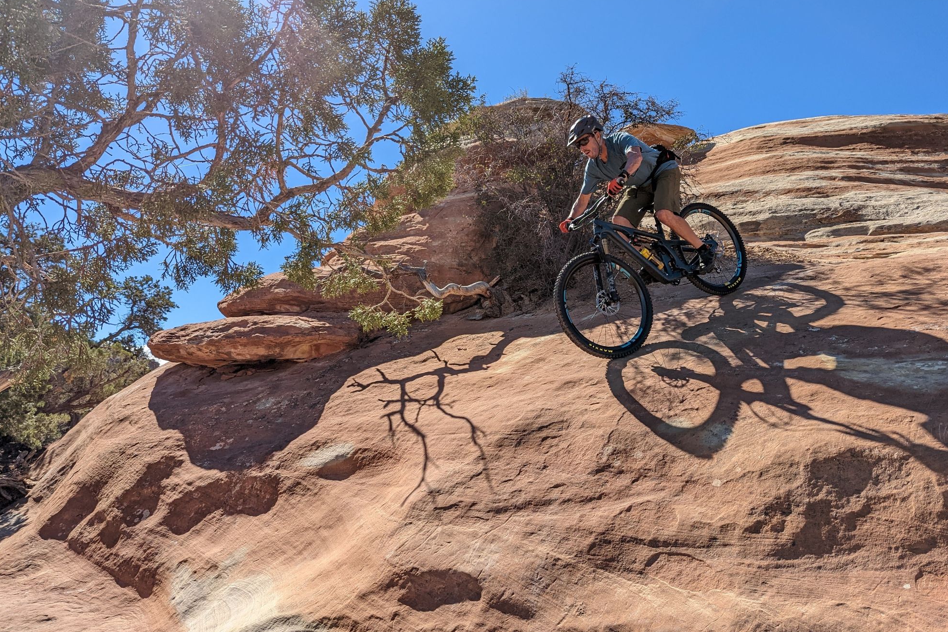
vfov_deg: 49.6
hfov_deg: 69.4
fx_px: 685
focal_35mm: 26
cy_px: 311
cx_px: 491
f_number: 1.85
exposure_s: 1/1795
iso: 41
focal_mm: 6.81
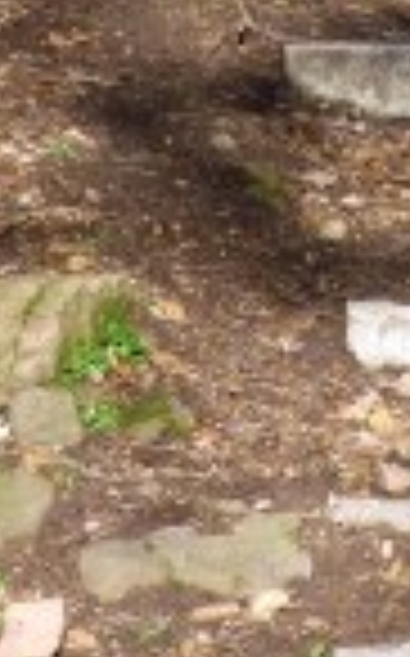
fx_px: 2418
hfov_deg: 9.6
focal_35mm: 135
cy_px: -292
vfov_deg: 14.6
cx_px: 464
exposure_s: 1/250
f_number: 4
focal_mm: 5.4
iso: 100
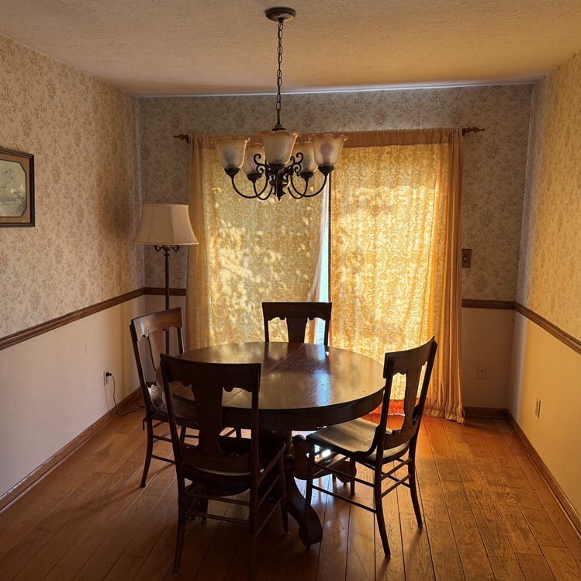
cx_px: 261
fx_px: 551
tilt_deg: -8.2
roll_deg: -0.5
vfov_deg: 55.6
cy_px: 292
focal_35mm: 29
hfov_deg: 55.5
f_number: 1.78
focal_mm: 6.76
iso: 160
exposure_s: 1/233
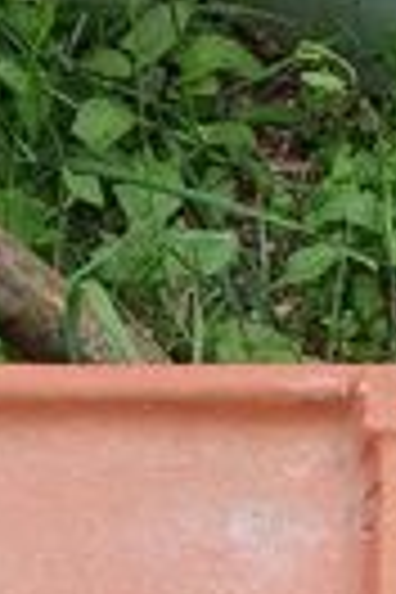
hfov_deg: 10.2
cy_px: 1274
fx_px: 2161
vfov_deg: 13.1
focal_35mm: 131
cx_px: 540
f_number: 2.4
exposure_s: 1/139
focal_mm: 4.32
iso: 50
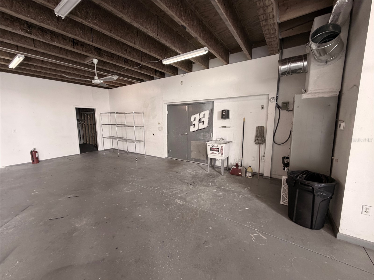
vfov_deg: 85.7
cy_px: 140
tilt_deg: -9.8
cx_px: 187
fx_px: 151
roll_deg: +0.5
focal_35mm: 14
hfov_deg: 102.1
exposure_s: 1/121
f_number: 2.2
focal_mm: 2.22
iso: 250
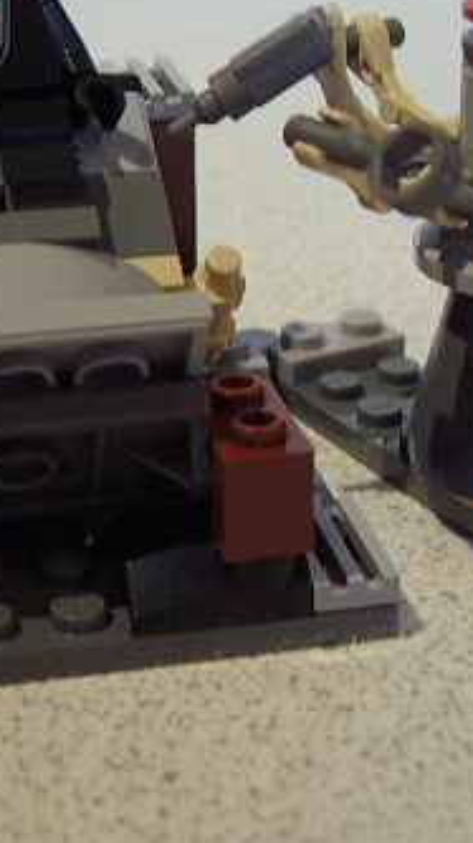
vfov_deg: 32.0
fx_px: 1451
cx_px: 225
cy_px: 266
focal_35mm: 65
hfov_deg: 18.5
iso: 100
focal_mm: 8.13
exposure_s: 1/23
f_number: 2.7
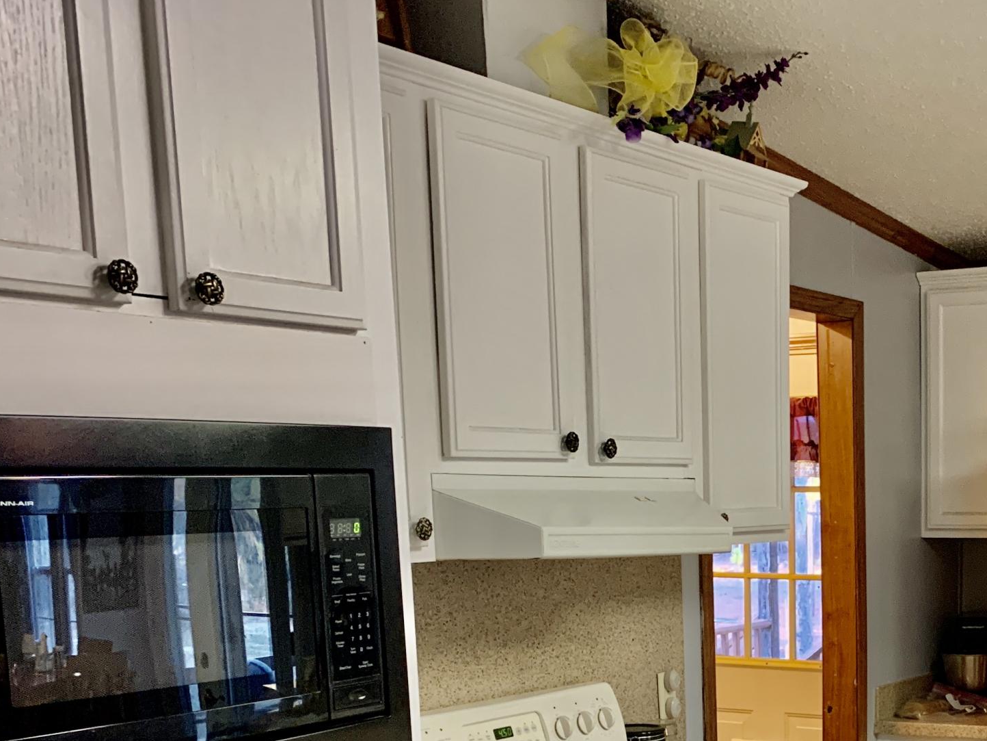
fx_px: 1540
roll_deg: -0.6
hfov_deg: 33.8
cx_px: 875
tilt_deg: -8.2
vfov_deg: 25.7
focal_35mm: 54
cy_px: 735
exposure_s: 1/60
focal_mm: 4.25
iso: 320
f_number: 1.8
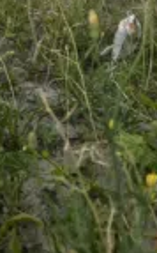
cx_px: -74
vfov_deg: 23.7
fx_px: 529
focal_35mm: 77
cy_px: -76
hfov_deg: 15.6
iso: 50
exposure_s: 1/797
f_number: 1.5
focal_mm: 5.7
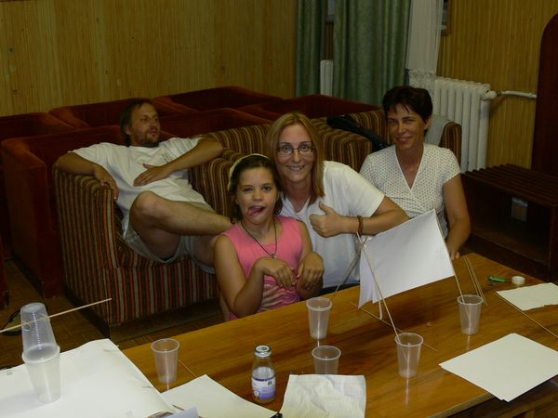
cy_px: 209
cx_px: 279
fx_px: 774
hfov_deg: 39.7
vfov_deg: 30.3
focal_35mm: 48
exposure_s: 1/30
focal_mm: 9
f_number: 2.8
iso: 100
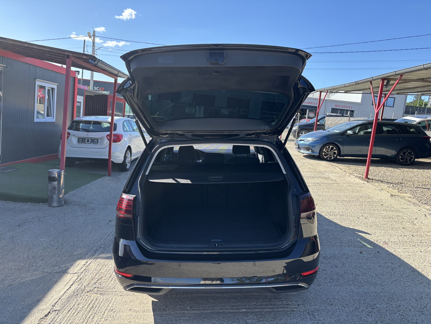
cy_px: 162
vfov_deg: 53.1
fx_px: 324
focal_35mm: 26
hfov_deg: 67.3
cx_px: 216
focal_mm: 5.96
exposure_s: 1/943
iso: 50
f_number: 1.6
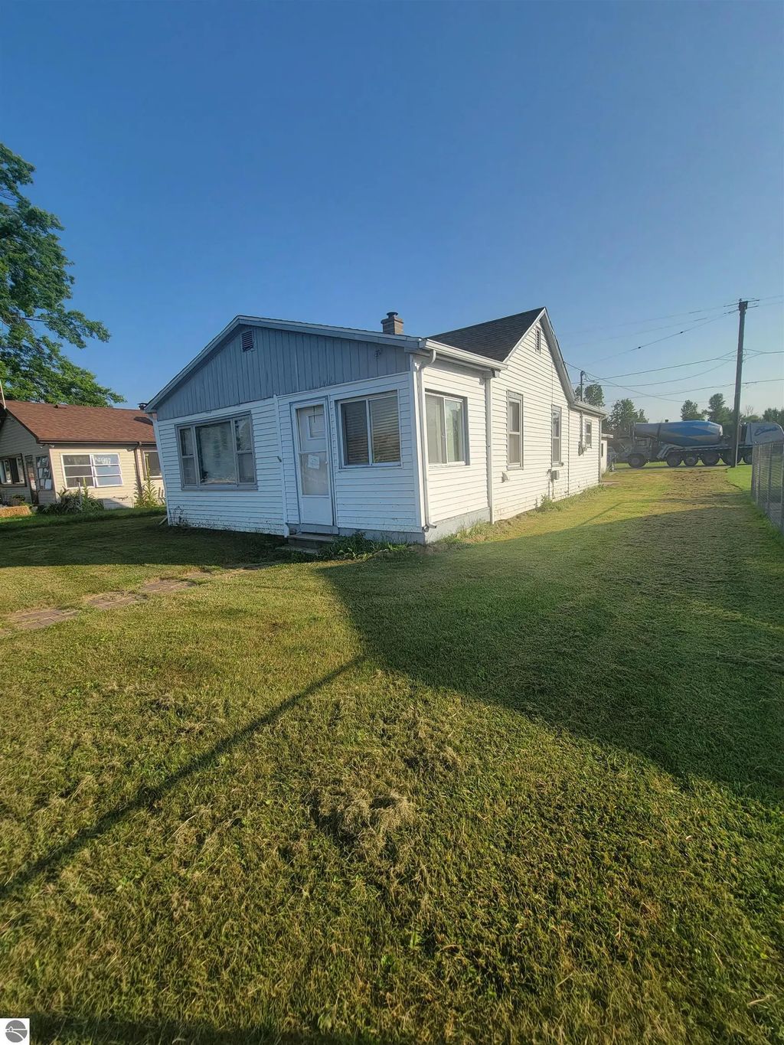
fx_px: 393
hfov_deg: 89.9
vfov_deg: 106.2
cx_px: 392
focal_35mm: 13
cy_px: 522
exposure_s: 1/1212
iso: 50
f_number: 2.2
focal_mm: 2.2
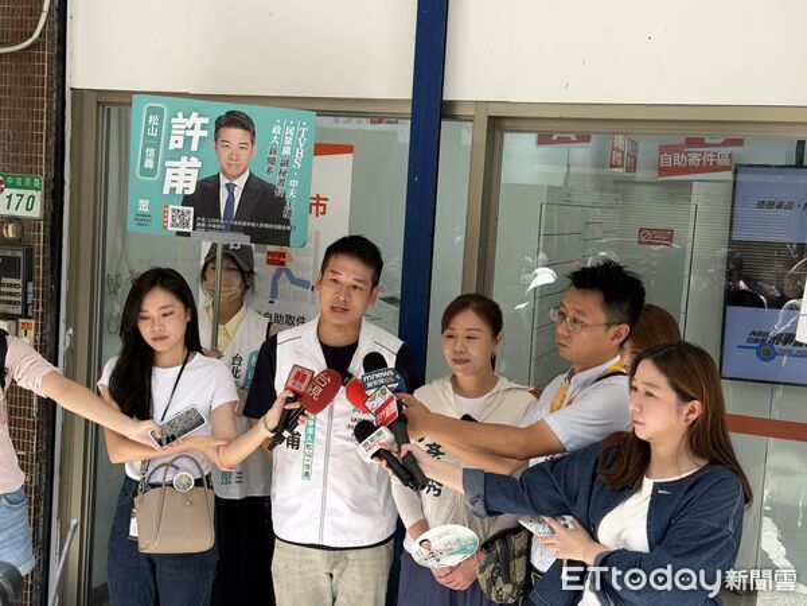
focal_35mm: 48
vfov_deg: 30.3
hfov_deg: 39.7
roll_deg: -2.7
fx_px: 1119
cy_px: 303
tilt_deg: -6.7
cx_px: 404
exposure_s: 1/513
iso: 64
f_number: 1.78
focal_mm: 6.76
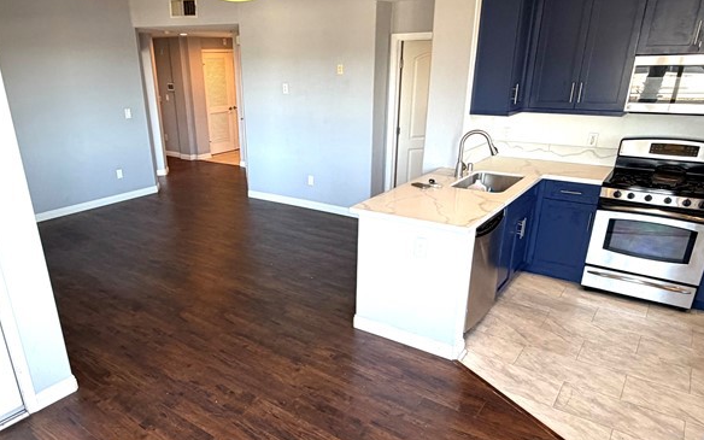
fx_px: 499
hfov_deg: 70.0
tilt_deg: -22.0
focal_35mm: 26
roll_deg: +1.7
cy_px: 259
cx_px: 301
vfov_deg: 47.4
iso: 160
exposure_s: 1/111
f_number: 2.2
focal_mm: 2.22
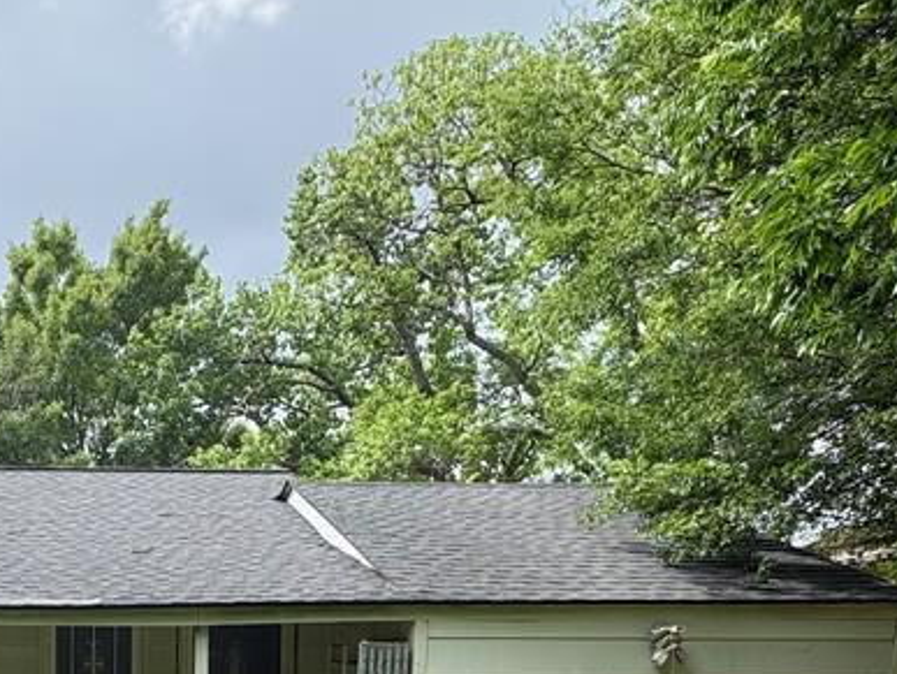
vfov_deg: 33.0
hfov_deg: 46.0
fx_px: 960
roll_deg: -0.1
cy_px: 774
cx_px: 114
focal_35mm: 37
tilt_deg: -4.5
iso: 40
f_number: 2.2
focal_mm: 2.22
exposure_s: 1/518
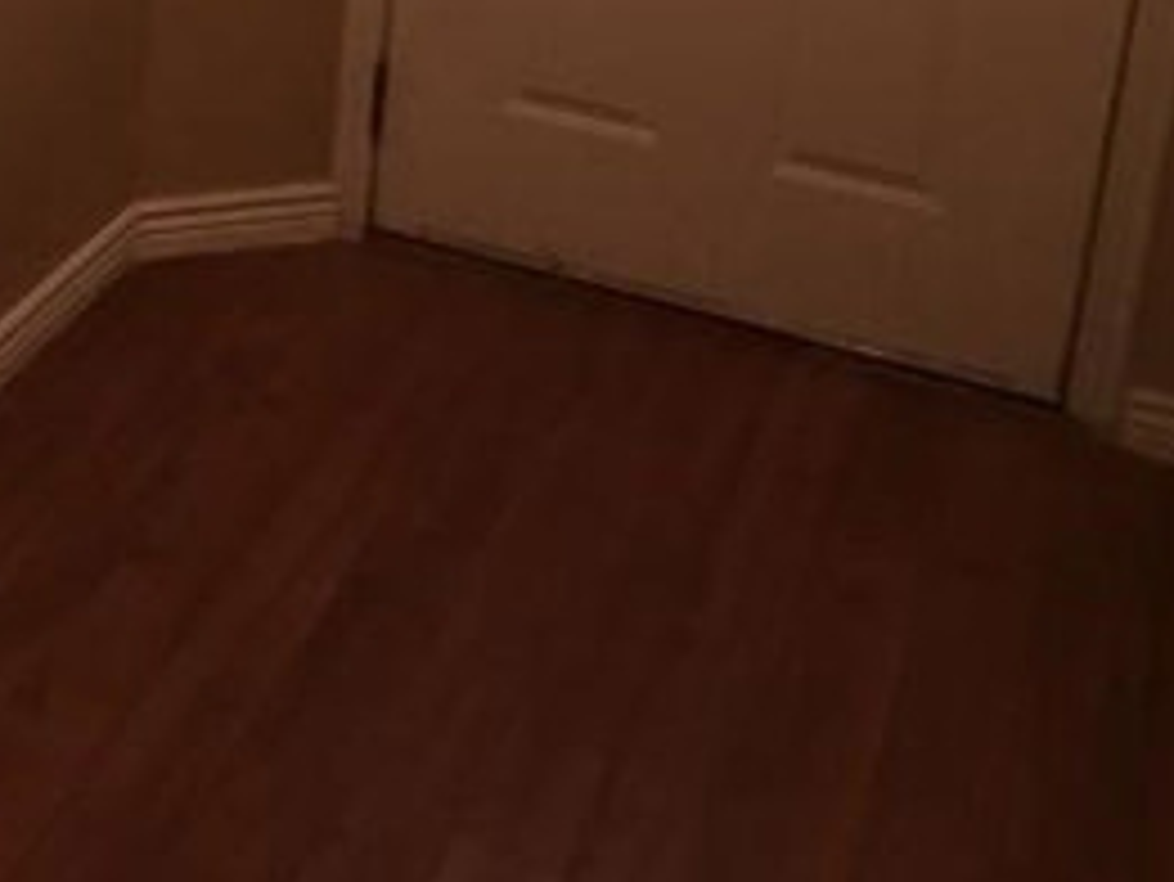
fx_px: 2409
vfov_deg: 19.5
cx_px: -18
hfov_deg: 25.9
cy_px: -189
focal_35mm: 71
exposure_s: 1/4
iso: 80
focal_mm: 4.15
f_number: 2.2
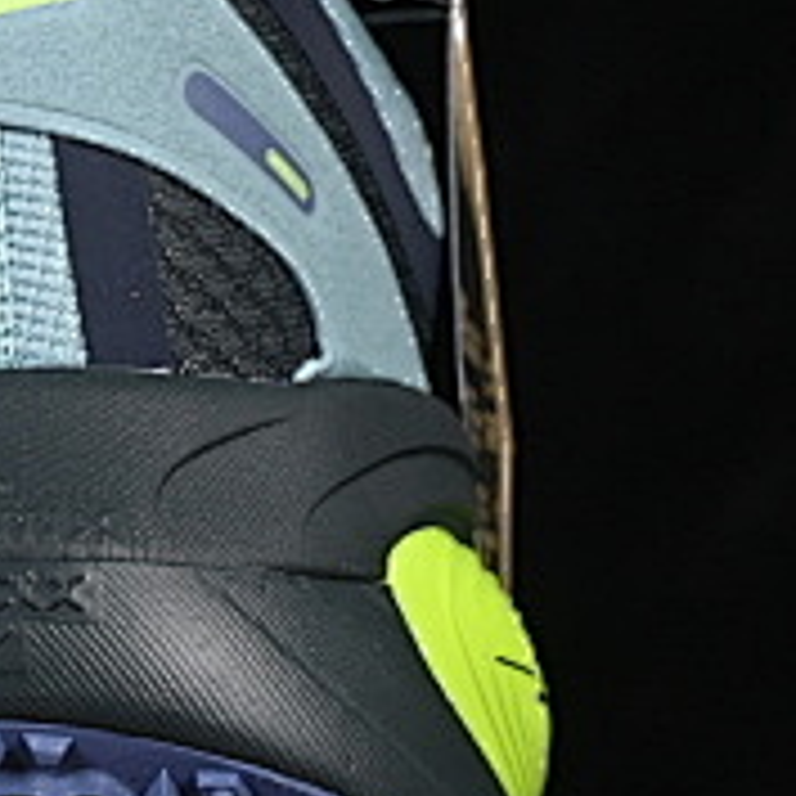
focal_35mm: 390
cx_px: -553
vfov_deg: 4.5
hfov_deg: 4.5
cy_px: -9
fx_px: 10146
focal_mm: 50
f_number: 8
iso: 160
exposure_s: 1/80
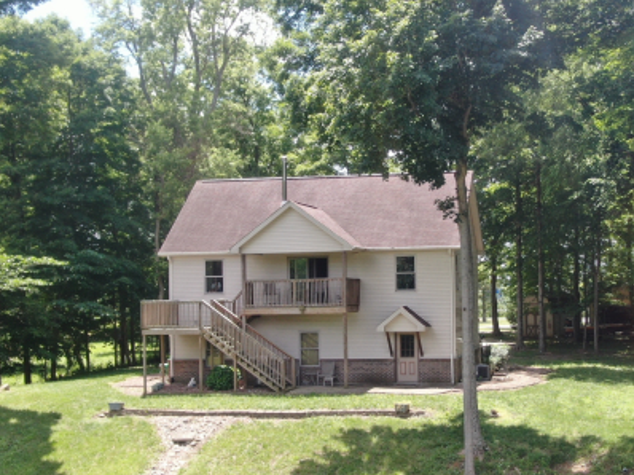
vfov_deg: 23.6
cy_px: 266
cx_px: 383
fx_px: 1135
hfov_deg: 31.1
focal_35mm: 62
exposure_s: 1/240
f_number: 3.4
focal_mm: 6.35
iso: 100
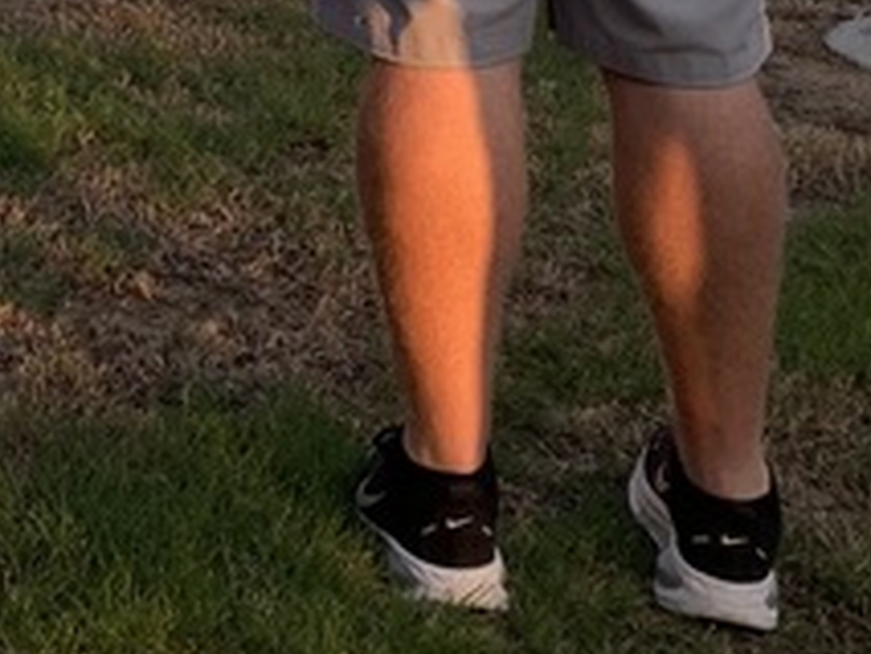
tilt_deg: +1.4
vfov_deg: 10.6
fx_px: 3147
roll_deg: -0.8
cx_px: -131
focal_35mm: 125
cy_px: -748
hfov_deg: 15.3
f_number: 1.8
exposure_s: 1/417
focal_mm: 4.25
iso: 25
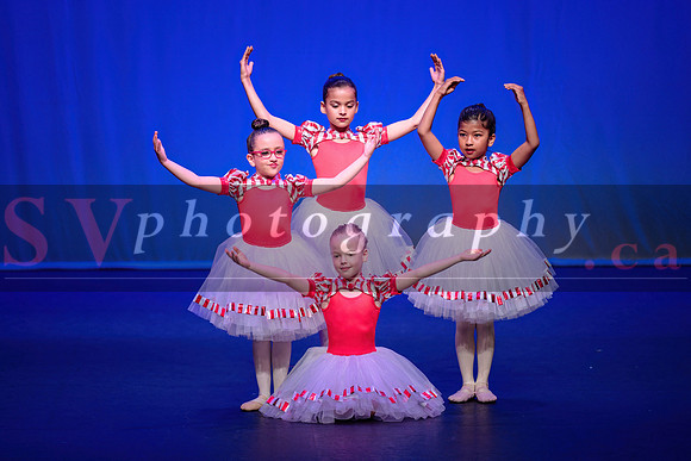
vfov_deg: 6.4
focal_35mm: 215
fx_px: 4122
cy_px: 244
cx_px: 323
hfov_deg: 9.6
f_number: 2.8
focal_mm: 200
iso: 1250
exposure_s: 1/500
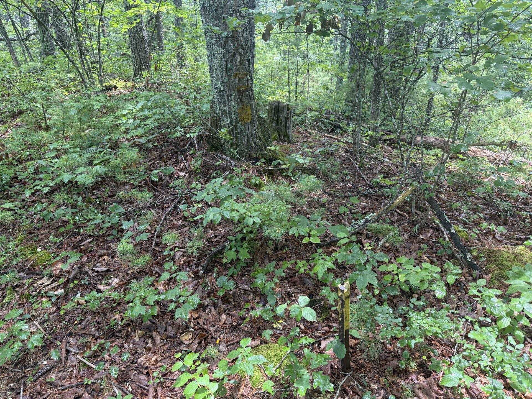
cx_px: 266
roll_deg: +2.2
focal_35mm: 24
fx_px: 369
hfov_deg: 71.6
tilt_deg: -25.0
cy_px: 200
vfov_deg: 56.8
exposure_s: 1/121
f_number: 1.78
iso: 100
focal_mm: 6.76
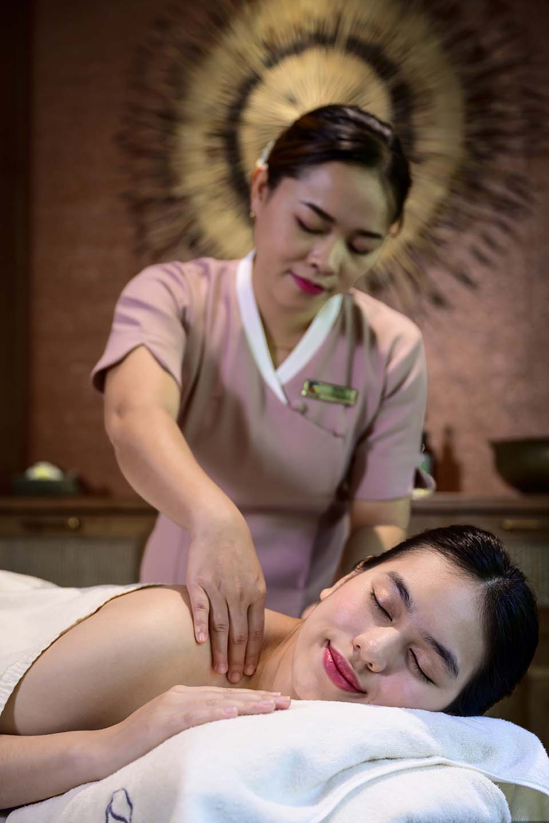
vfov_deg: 36.2
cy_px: 412
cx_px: 274
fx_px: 1258
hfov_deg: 24.6
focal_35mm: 55
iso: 800
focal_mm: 55
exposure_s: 1/200
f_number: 3.2
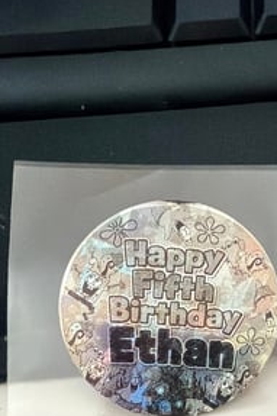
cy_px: 411
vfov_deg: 32.0
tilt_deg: -59.0
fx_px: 670
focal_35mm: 58
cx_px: 220
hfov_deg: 23.0
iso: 500
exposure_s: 1/60
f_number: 2.2
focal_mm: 2.22
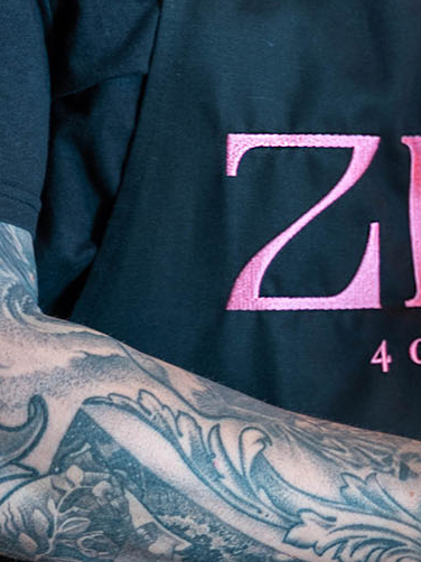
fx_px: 4479
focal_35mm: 276
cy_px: 307
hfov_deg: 5.3
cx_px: 873
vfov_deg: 7.2
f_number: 2.8
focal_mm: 75
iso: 100
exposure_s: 1/1.67
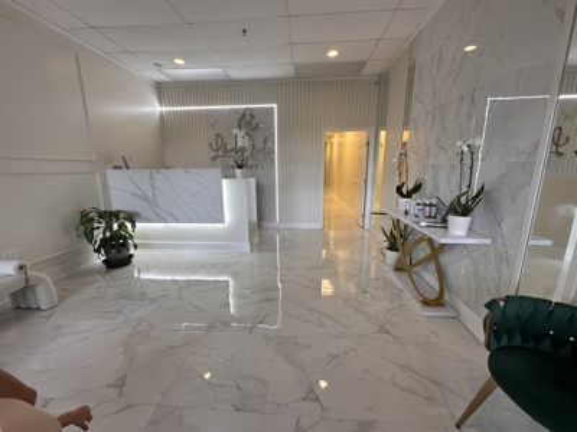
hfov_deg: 102.1
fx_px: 233
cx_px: 288
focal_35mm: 14
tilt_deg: -11.8
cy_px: 216
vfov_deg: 85.7
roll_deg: +0.2
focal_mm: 2.22
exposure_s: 1/120
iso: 80
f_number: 2.2
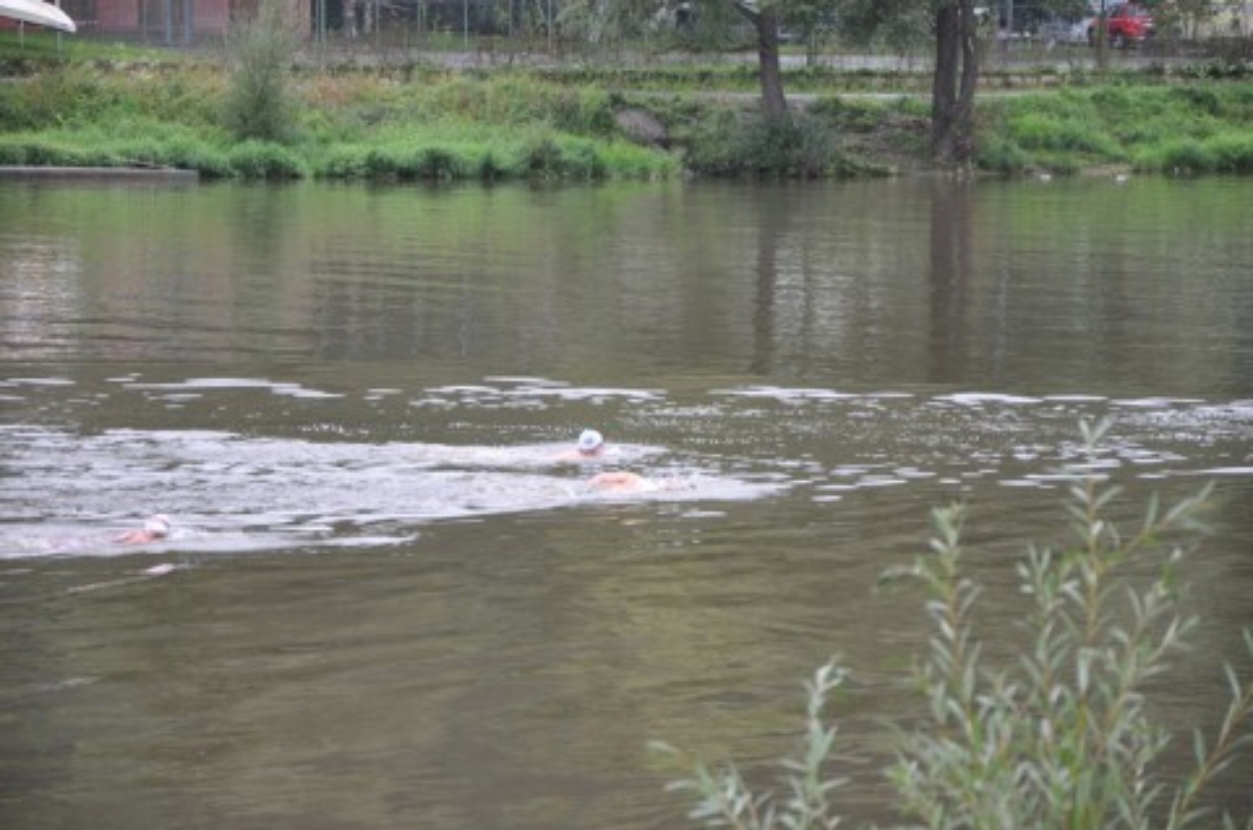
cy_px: 415
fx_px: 5471
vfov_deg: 8.7
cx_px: 626
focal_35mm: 158
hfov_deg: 13.1
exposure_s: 1/125
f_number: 5.6
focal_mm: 105
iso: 1100
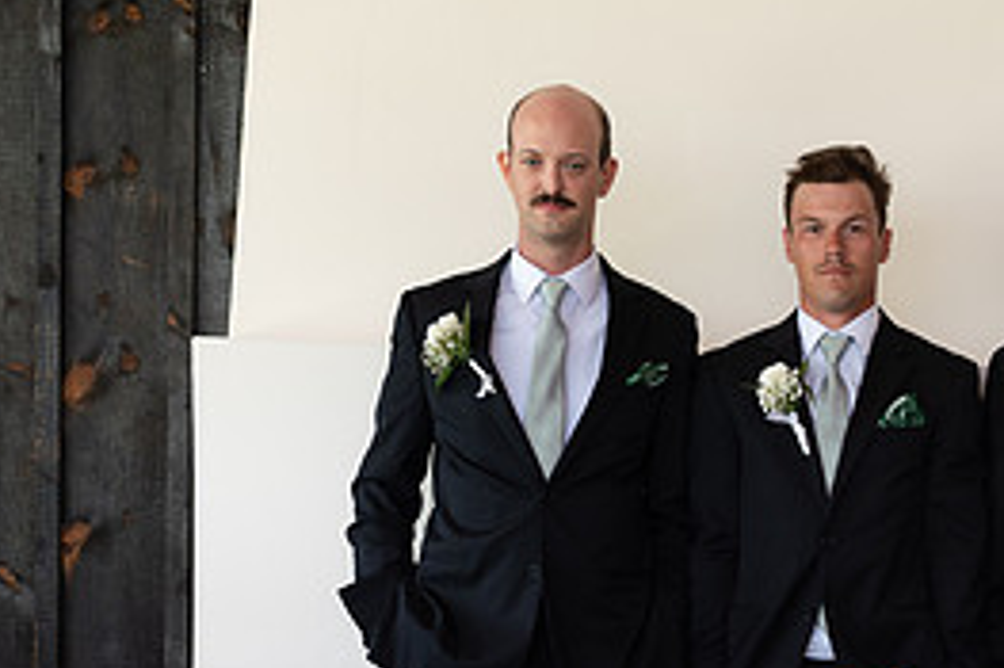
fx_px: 2648
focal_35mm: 95
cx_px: 985
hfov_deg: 20.8
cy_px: 727
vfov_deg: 14.1
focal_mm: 43
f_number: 3.2
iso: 400
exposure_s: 1/400
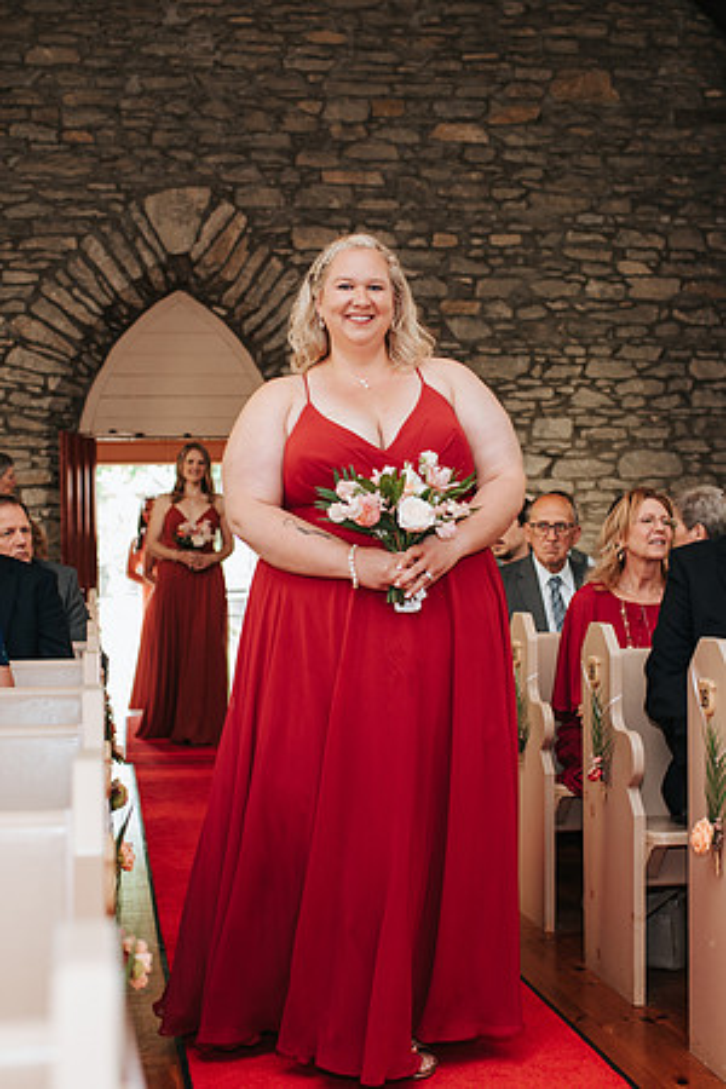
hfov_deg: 25.8
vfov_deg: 37.9
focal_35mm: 52
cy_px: 544
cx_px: 383
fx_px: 1587
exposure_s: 1/200
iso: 1000
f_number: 2.8
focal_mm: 35
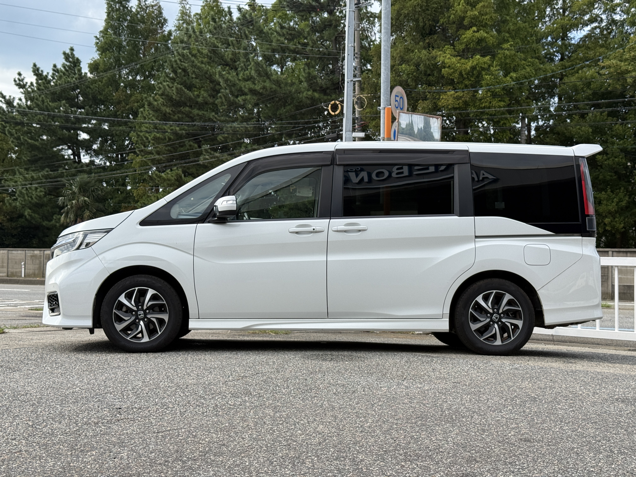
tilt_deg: +2.6
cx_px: 318
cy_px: 238
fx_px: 882
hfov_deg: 39.7
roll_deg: -0.8
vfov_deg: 30.3
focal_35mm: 48
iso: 64
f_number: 1.78
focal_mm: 6.76
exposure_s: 1/2415
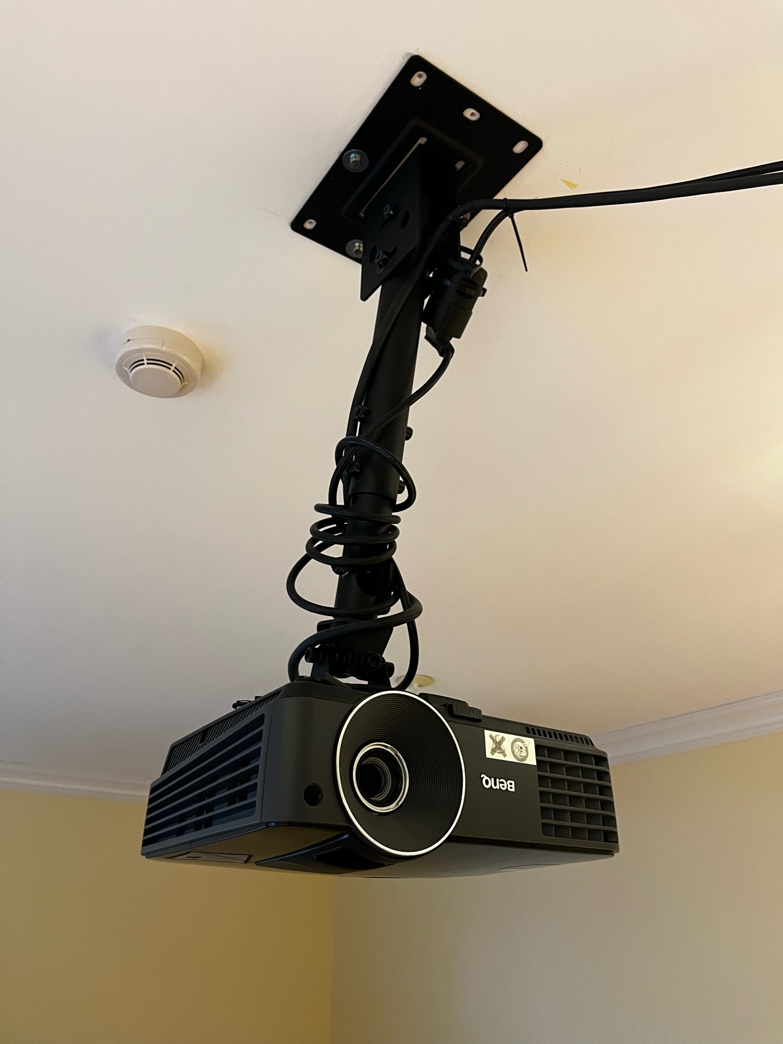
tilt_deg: +27.3
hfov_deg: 53.0
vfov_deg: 67.3
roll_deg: -0.9
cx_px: 392
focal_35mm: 26
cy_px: 522
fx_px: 784
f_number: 1.6
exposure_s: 1/50
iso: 125
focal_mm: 5.1
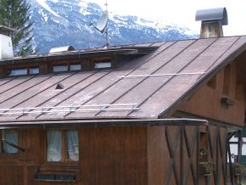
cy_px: 186
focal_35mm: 77
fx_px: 547
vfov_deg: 18.6
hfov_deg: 25.0
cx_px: 55
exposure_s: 1/200
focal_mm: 5.8
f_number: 4.3
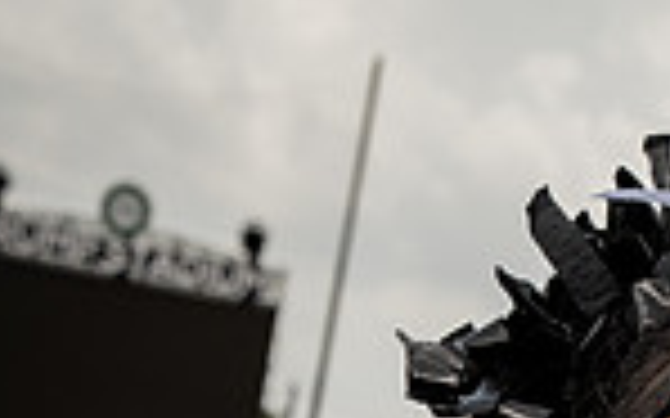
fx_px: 3815
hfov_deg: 10.0
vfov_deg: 6.1
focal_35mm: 209
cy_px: 930
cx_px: 468
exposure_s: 1/200
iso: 100
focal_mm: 68
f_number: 10
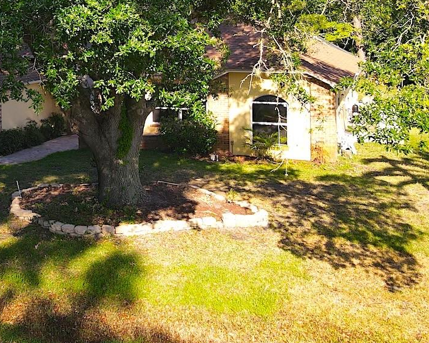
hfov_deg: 33.5
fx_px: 673
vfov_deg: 27.5
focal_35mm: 53
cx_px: 41
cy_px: 26
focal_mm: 4.5
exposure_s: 1/320
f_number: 2.8
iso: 100
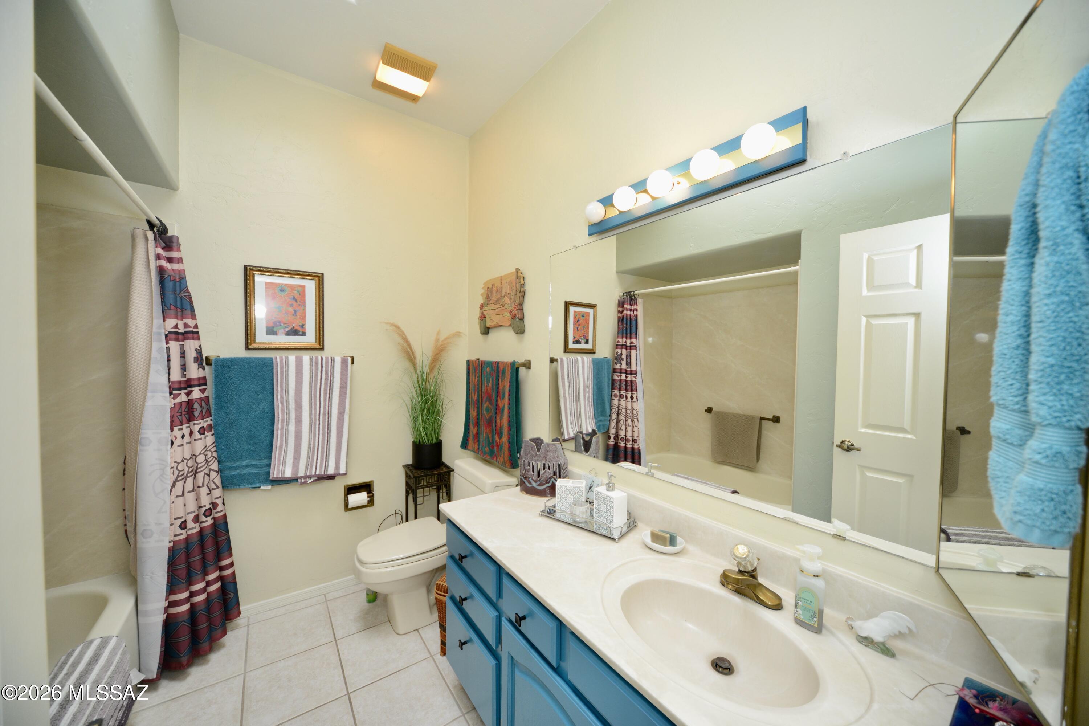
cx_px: 544
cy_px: 363
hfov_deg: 112.6
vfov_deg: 90.0
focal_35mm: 12
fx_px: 363
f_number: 7.1
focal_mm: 12
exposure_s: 1/100
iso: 800
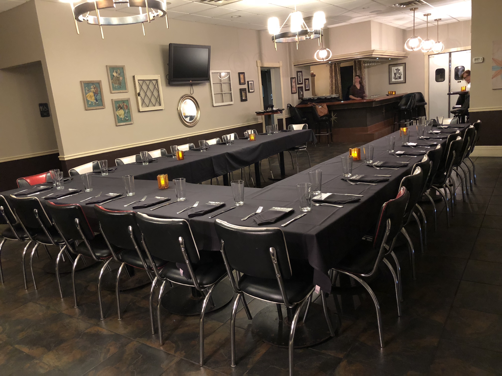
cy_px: 188
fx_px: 406
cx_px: 251
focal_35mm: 28
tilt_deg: -12.9
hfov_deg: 63.4
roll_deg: +5.9
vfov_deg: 49.7
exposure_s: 1/4
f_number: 1.8
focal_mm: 3.99
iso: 125
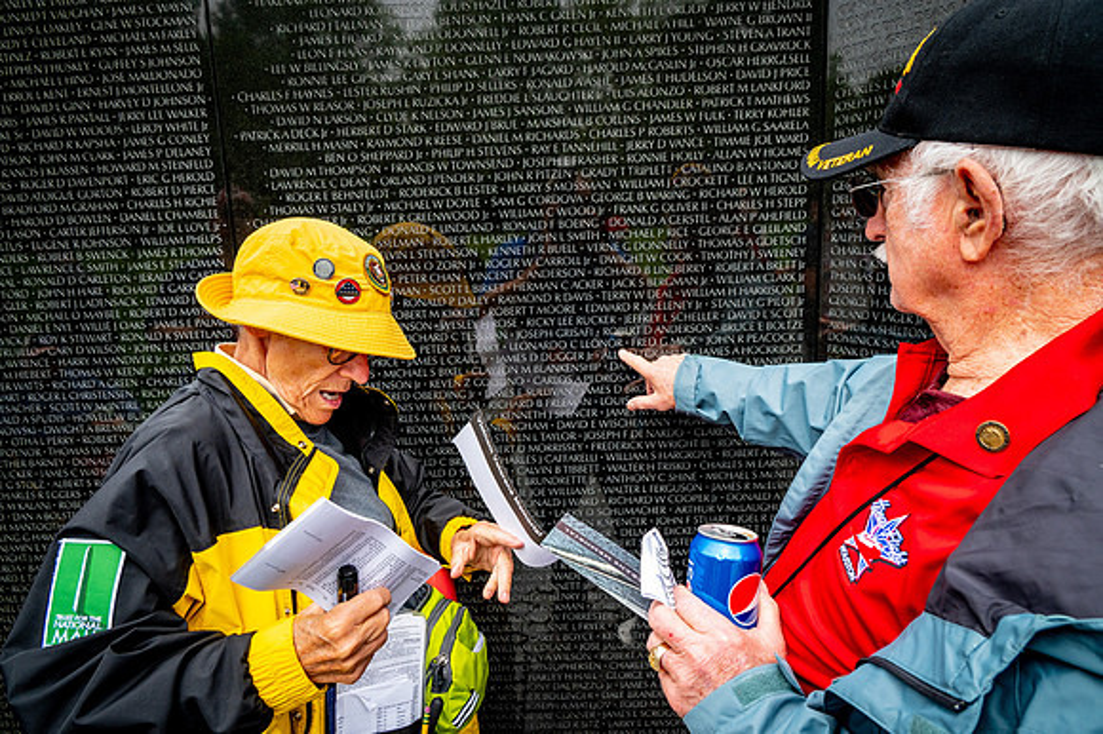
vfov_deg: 53.1
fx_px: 735
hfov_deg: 73.8
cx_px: 552
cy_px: 367
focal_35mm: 24
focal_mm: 24
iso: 1000
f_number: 8
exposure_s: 1/640
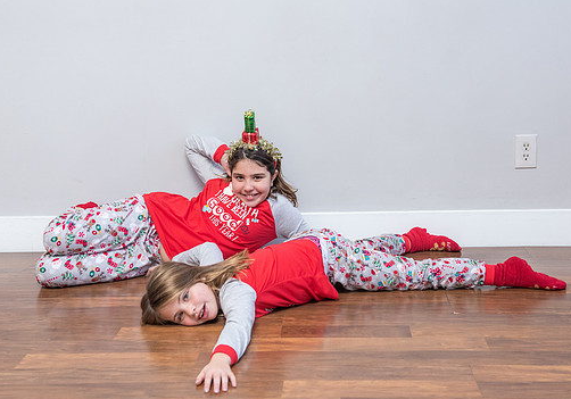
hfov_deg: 34.0
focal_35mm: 58
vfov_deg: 24.1
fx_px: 934
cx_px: 303
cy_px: 192
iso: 1000
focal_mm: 48
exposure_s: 1/200
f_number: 5
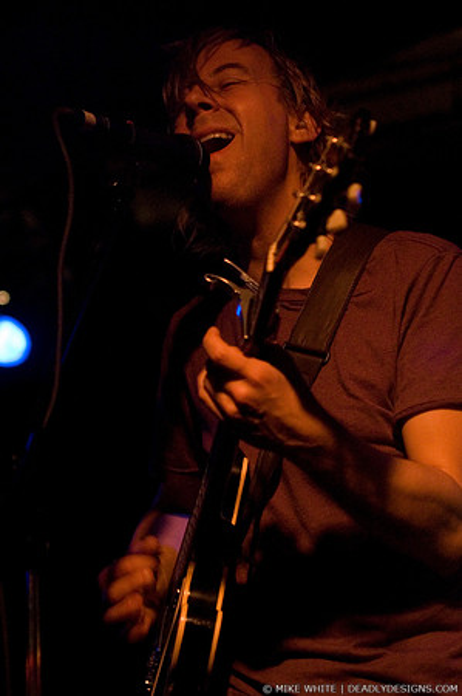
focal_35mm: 105
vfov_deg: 19.5
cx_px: 231
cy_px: 348
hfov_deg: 13.0
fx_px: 2026
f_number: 2.8
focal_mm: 70
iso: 1600
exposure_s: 1/50
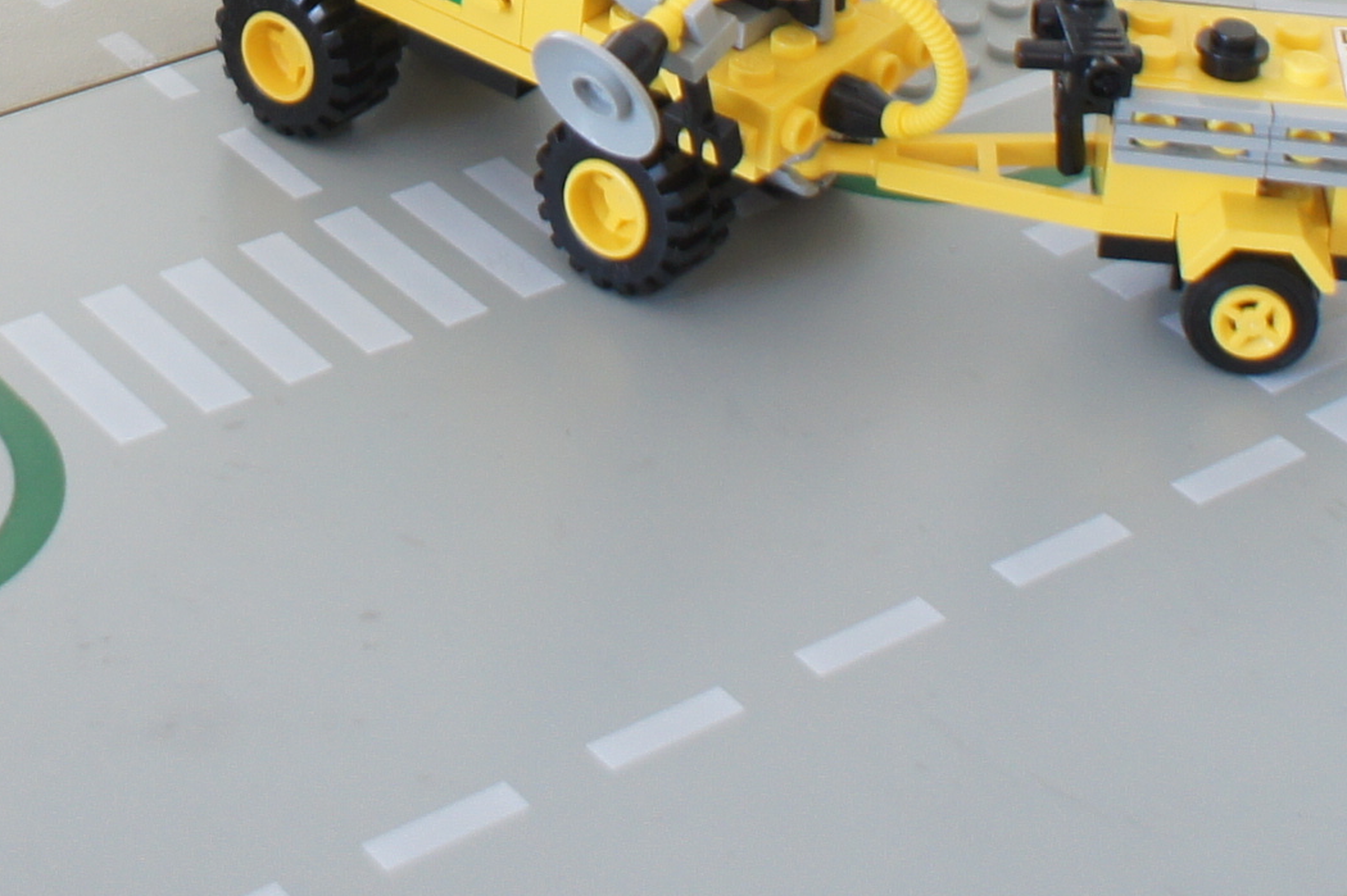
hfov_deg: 19.1
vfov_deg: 12.1
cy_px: -652
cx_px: 115
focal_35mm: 105
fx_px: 3927
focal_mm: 16
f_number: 3.2
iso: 200
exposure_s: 1/40
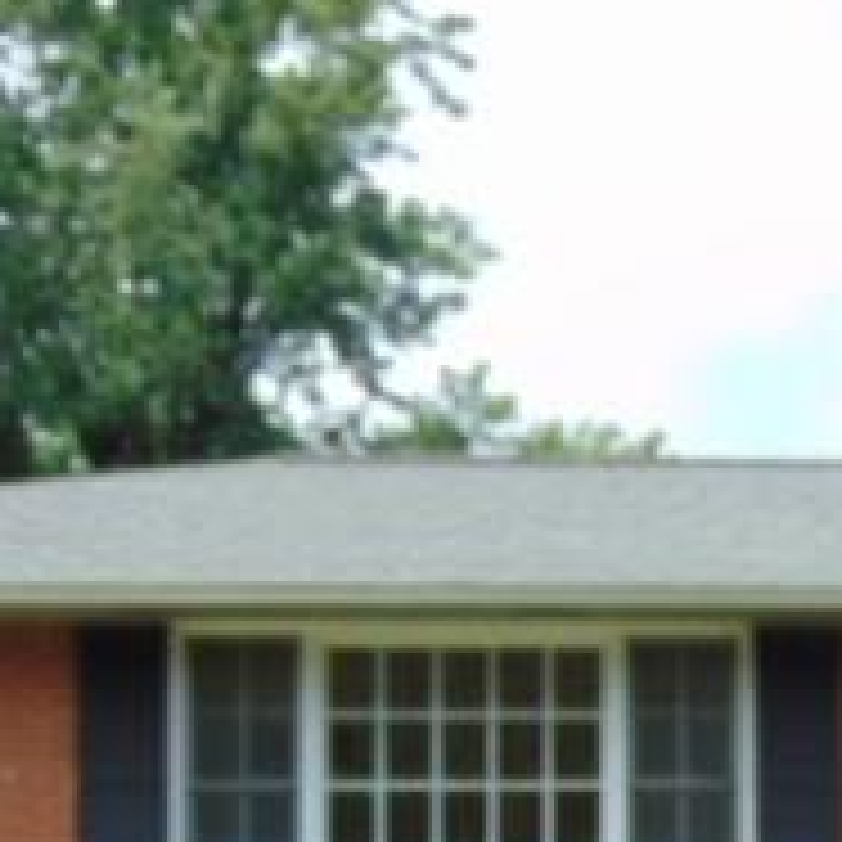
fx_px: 2752
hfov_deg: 17.1
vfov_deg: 16.9
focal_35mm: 100
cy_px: 905
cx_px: 779
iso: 80
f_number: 3.2
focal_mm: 5.8
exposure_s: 1/640
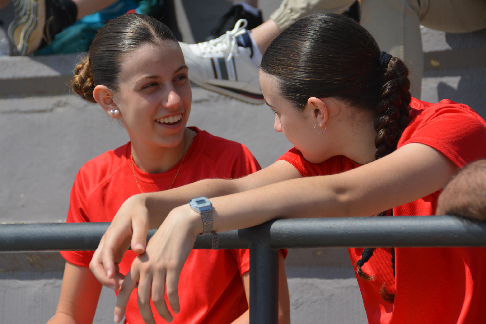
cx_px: 243
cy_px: 162
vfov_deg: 7.3
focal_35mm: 188
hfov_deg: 11.0
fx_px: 2531
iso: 400
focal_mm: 125
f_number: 7.1
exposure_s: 1/1600
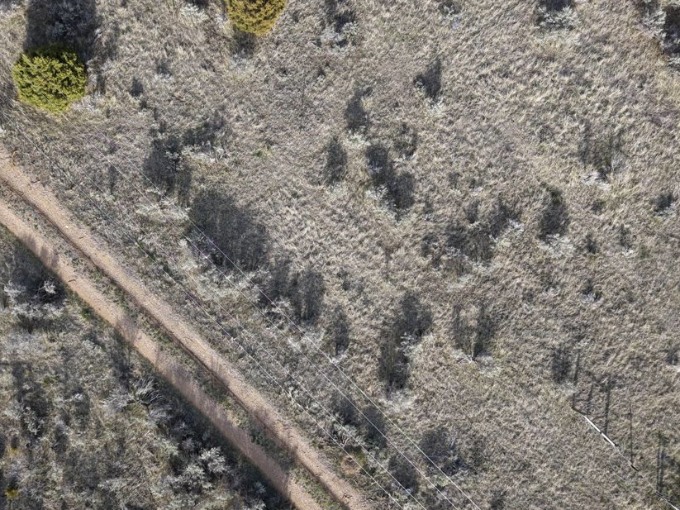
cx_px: 279
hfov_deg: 52.3
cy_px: 275
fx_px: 687
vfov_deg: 40.7
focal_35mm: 35
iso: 100
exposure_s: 1/25
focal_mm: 8.67
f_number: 1.8
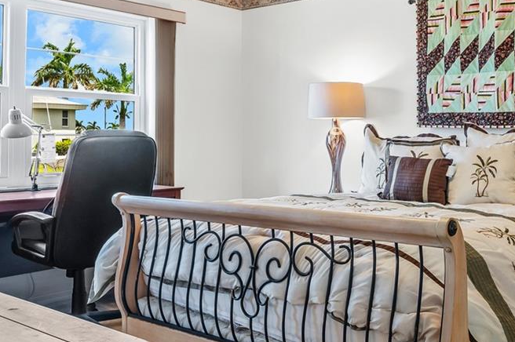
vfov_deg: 34.1
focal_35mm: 39
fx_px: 557
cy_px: 149
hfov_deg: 47.3
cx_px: 401
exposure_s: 1/5
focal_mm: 16
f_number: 10
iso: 320
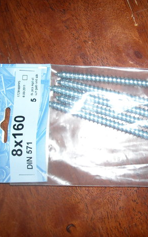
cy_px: 119
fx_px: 323
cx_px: 113
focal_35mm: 50
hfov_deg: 25.5
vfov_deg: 40.3
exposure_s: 1/60
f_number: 2.8
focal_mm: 5.7
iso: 200
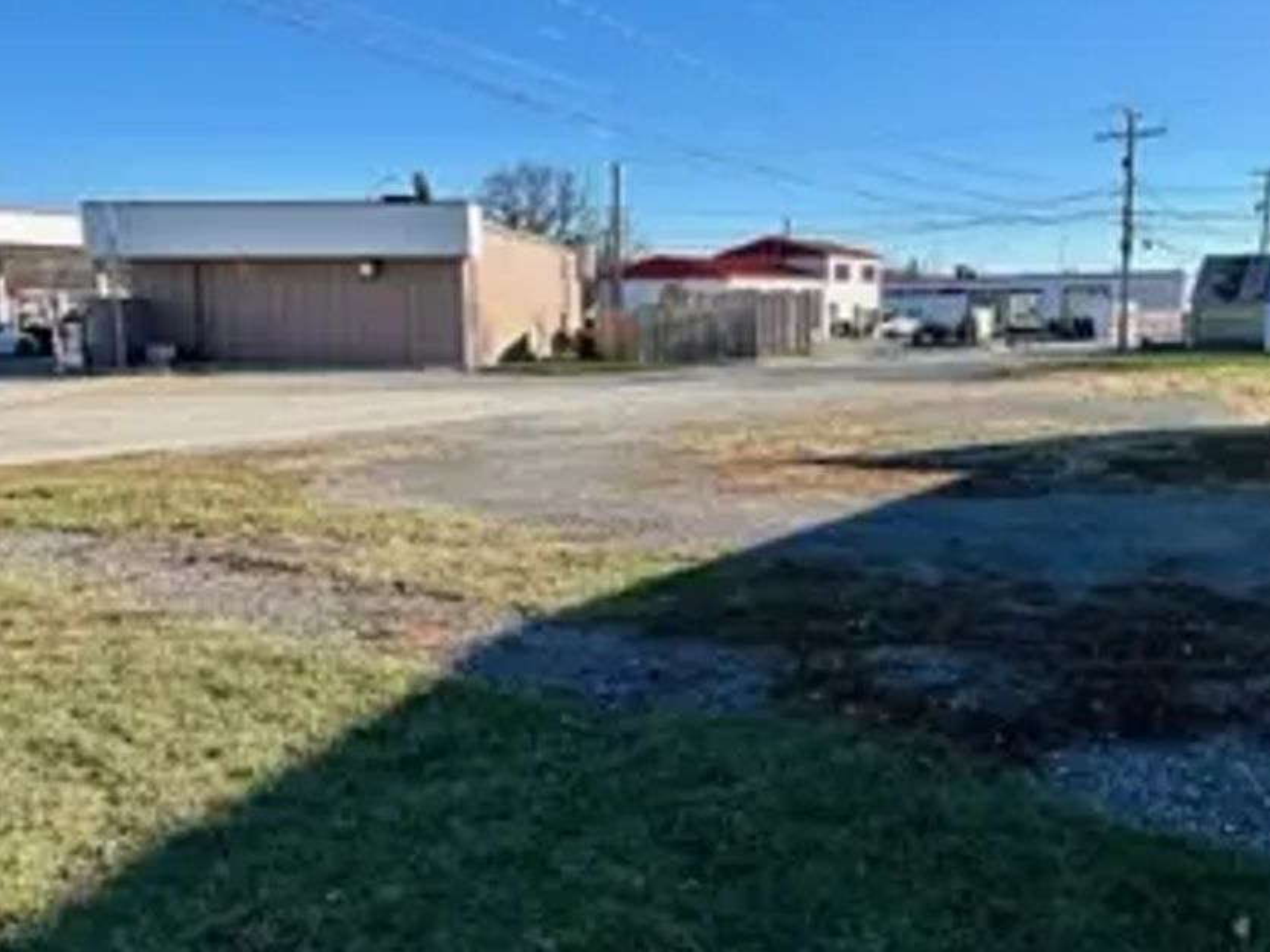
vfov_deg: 44.1
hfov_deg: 56.4
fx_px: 1174
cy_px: 439
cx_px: 756
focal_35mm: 32
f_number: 1.5
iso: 50
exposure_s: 1/3257
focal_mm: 5.7
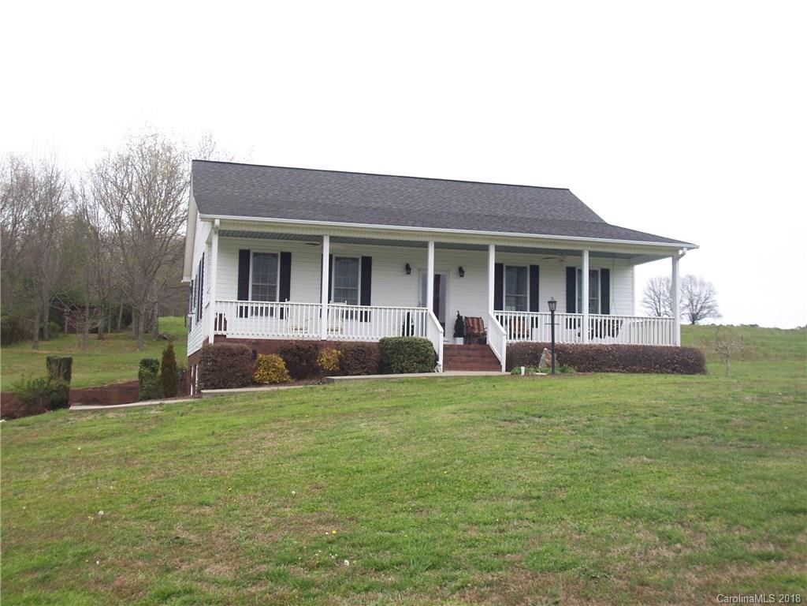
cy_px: 303
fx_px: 909
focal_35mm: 39
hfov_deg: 47.9
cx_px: 404
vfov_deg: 36.8
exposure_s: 1/125
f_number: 3.9
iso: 64
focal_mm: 6.4
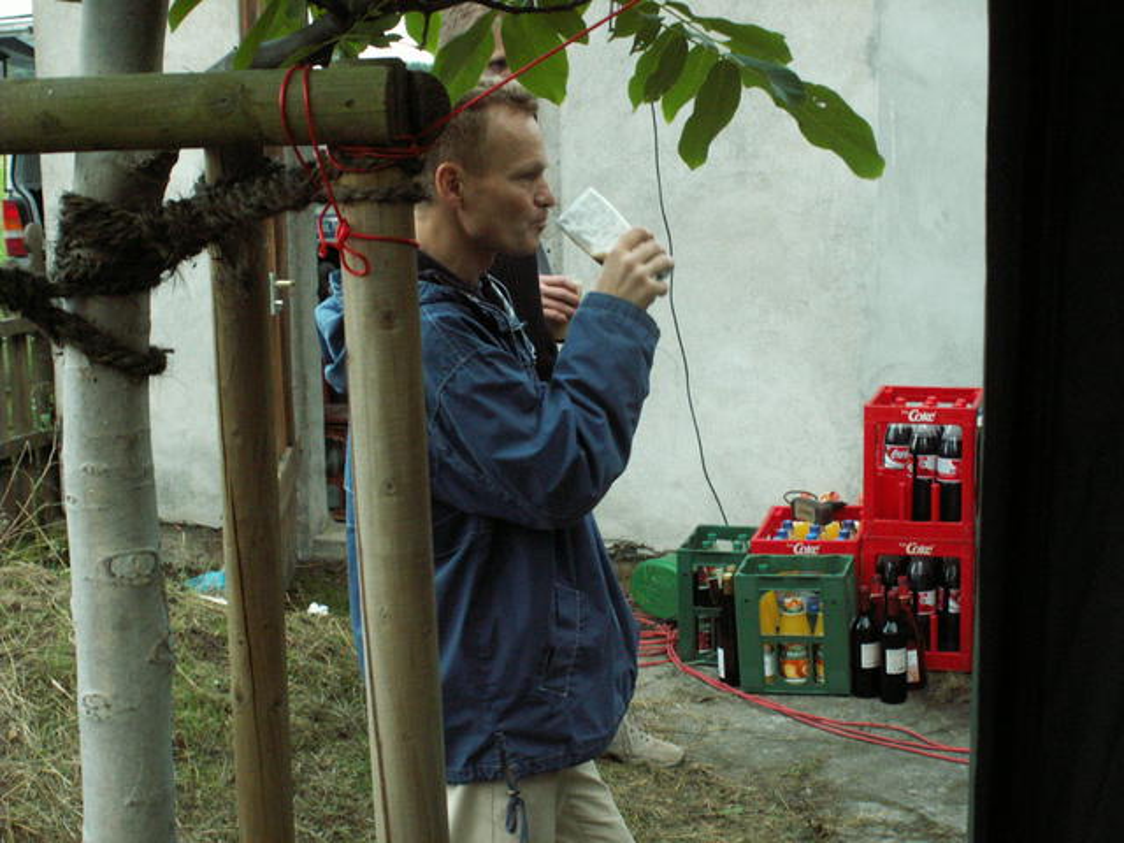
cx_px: 562
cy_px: 422
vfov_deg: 22.6
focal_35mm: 65
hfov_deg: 29.8
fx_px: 2111
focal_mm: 10.79
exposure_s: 1/40
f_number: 3.2
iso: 125
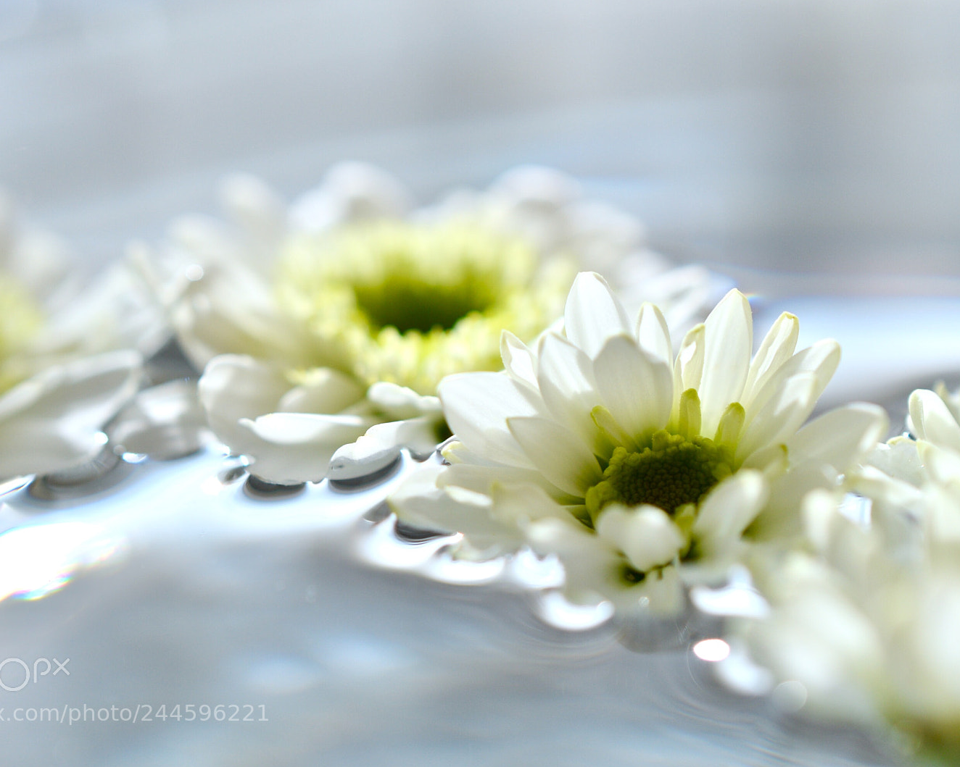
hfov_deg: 27.9
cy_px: 385
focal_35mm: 68
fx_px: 1932
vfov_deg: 22.5
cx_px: 470
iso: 100
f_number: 5.6
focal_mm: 40
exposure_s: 1/640
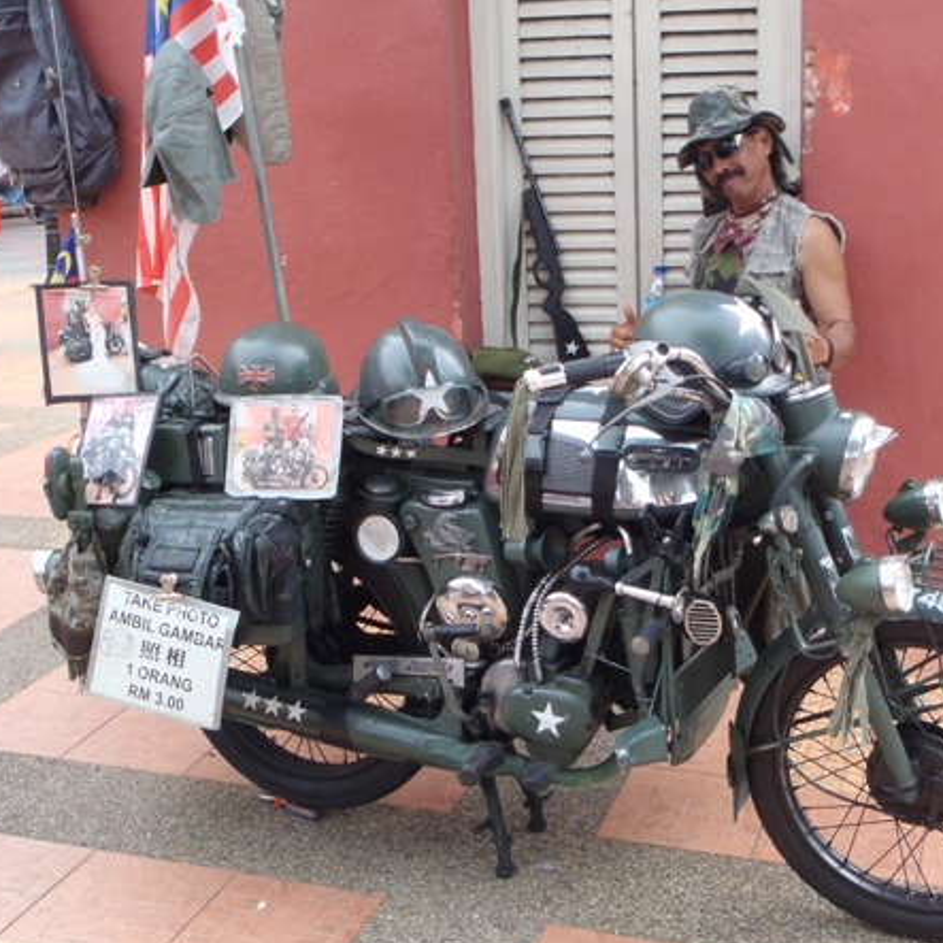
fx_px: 1418
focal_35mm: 46
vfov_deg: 36.8
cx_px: 547
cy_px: 458
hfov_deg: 36.7
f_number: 4.1
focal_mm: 6.53
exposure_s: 1/100
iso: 80
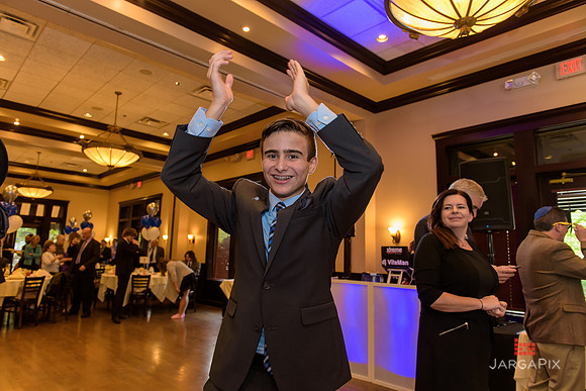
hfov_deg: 73.7
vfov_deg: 53.2
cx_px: 293
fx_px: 391
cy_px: 196
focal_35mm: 24
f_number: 3.2
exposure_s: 1/125
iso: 1600
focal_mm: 24
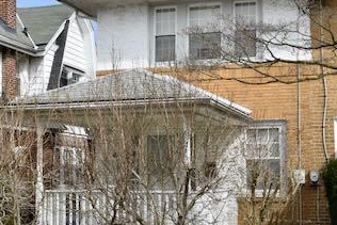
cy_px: 149
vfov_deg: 18.6
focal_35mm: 73
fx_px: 684
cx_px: 160
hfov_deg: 27.7
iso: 100
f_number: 10
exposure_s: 1/200
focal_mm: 24
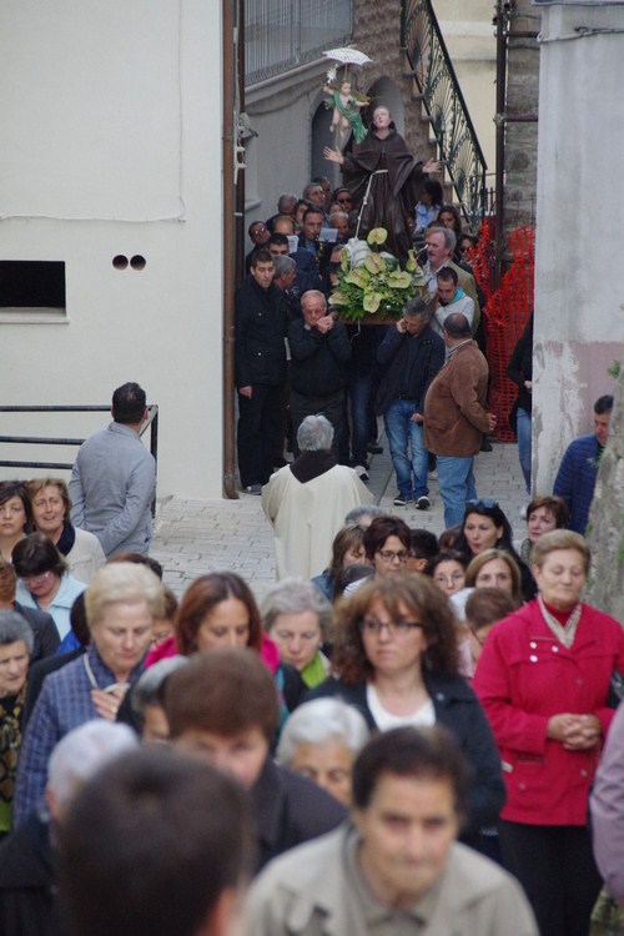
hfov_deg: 5.9
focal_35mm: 232
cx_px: 312
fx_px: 6032
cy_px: 468
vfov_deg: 8.9
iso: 3200
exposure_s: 1/200
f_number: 7.1
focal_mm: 155
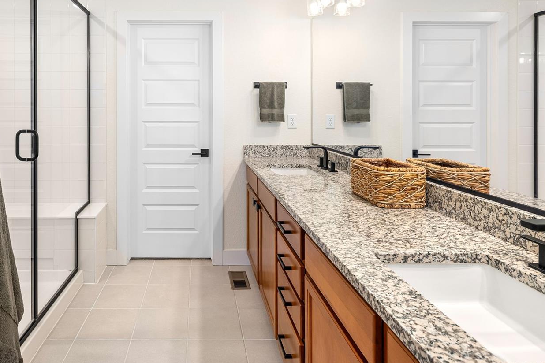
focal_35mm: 22
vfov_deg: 56.8
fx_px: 333
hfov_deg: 78.5
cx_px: 261
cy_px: 145
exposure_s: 1/80
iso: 400
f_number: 8
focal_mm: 17
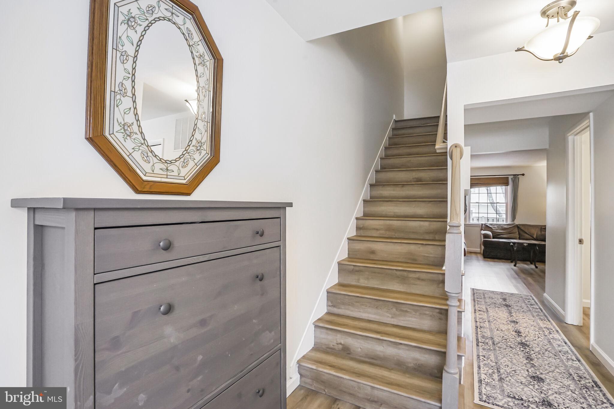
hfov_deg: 96.7
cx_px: 307
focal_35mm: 16
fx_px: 273
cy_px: 204
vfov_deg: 73.7
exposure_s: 1/15
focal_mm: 16
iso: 800
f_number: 10
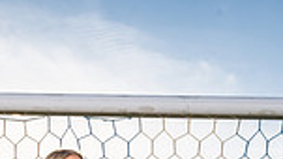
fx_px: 728
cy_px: 398
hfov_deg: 21.5
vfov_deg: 10.5
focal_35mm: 97
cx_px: 24
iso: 100
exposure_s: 1/250
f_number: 10
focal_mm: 31
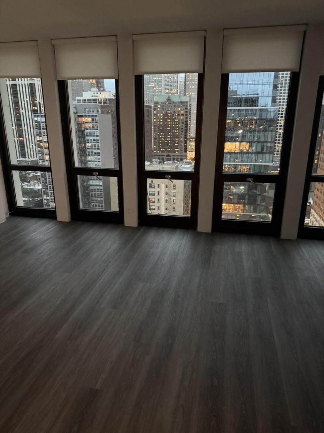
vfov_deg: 71.6
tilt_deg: -17.7
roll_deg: -1.2
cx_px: 162
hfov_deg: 56.8
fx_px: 300
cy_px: 216
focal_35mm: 24
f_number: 1.78
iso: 1600
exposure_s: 1/30
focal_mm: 6.76
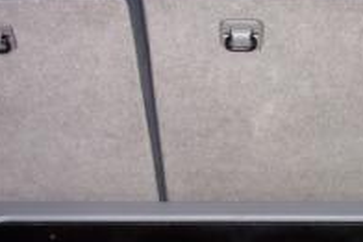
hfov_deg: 25.1
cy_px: 256
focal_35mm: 80
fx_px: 807
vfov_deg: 16.6
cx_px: 256
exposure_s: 1/30
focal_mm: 7.5
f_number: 2.8
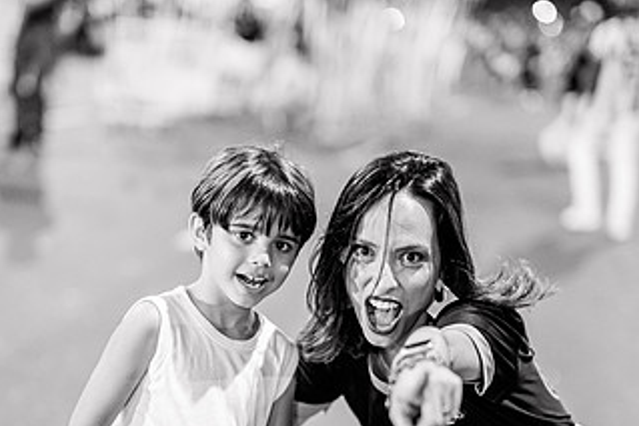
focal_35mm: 91
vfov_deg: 14.9
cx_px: 274
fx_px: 1616
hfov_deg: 22.4
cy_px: 355
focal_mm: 50
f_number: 1.2
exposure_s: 1/320
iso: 2500
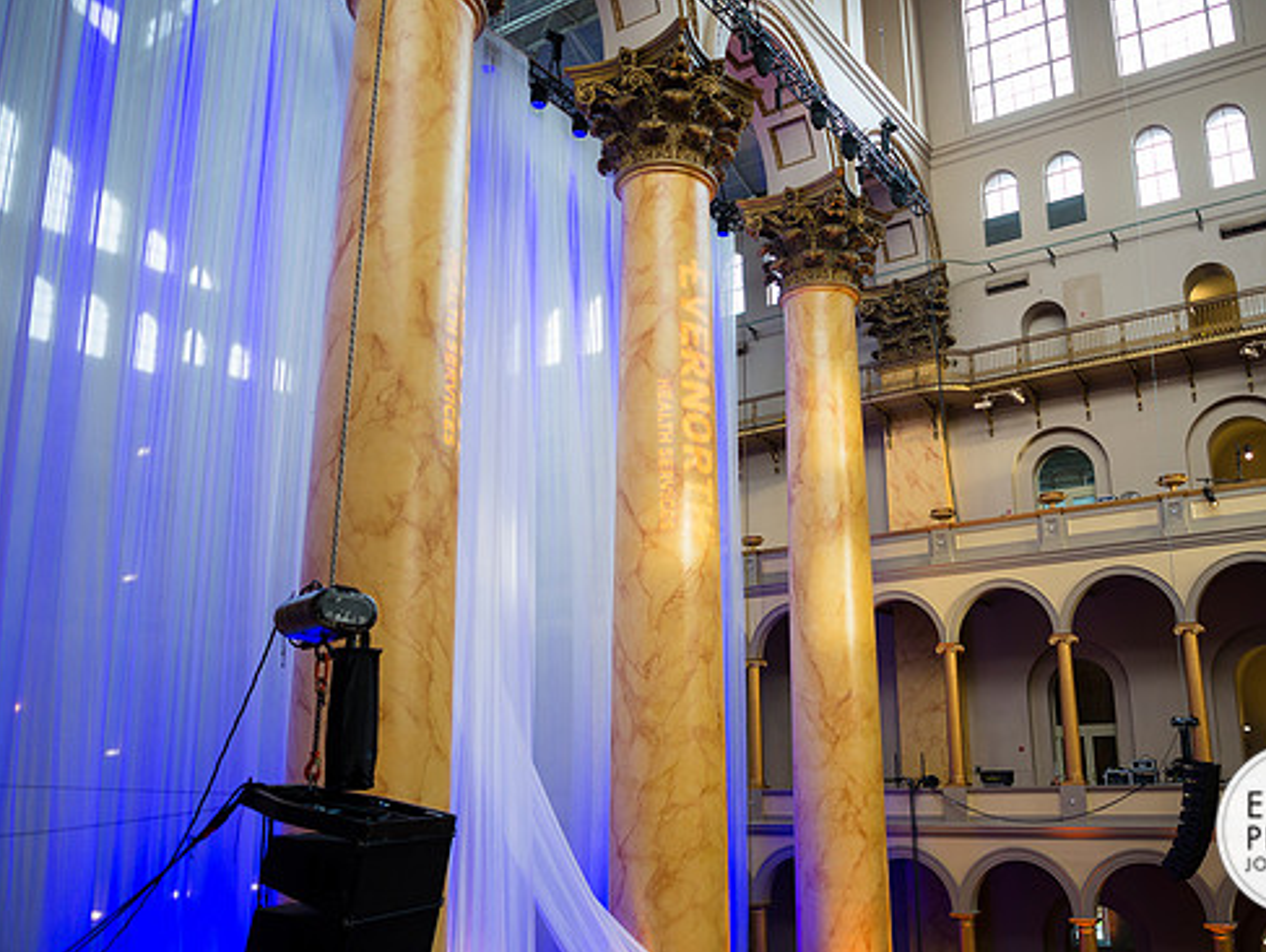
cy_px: 493
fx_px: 1098
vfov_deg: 46.8
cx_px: 726
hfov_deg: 59.7
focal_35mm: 30
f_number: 2
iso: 100
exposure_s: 1/80
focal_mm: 25
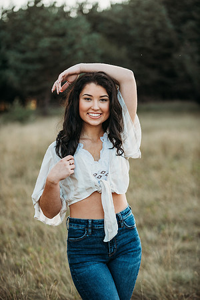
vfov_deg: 24.8
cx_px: 100
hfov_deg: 16.7
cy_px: 150
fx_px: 683
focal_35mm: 82
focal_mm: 82
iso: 250
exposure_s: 1/400
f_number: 2.8
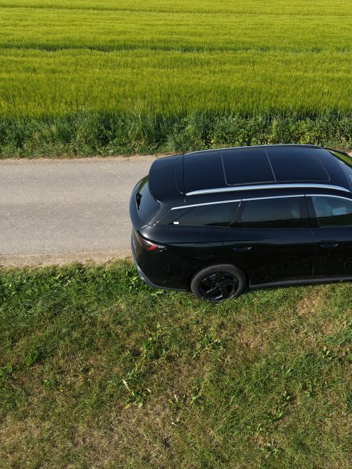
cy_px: 240
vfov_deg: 55.4
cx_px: 265
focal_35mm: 33
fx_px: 448
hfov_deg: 41.6
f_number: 1.8
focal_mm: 8.67
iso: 100
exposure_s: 1/1600
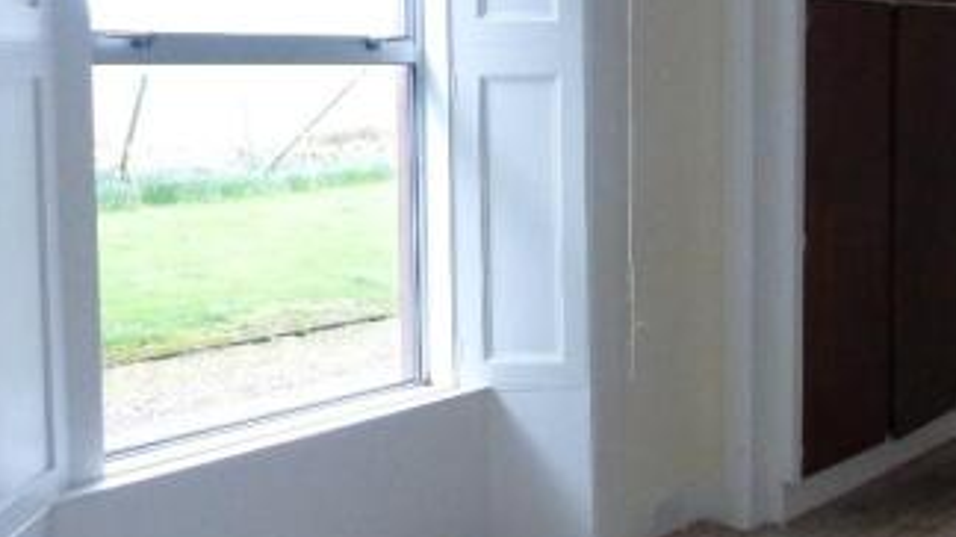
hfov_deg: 39.6
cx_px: 825
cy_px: 140
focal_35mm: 49
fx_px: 1242
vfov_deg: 24.2
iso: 800
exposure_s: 1/125
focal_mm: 4.5
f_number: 4
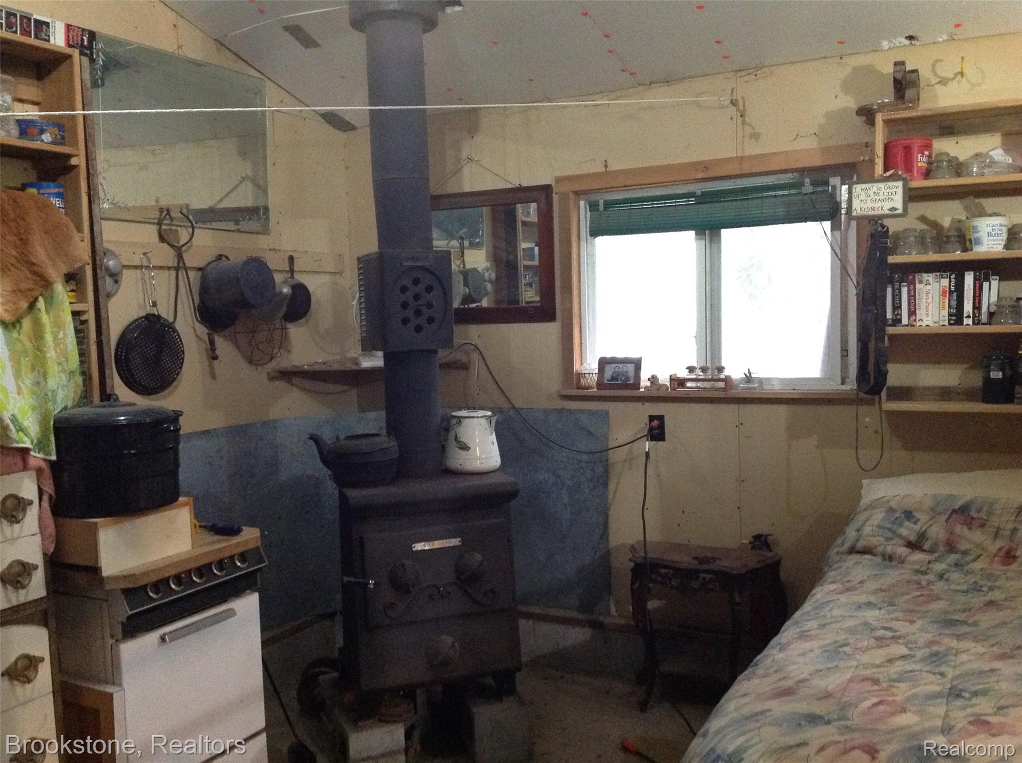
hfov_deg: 52.7
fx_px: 1032
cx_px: 511
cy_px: 382
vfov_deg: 40.6
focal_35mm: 35
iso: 500
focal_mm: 4.28
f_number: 2.4
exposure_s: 1/15
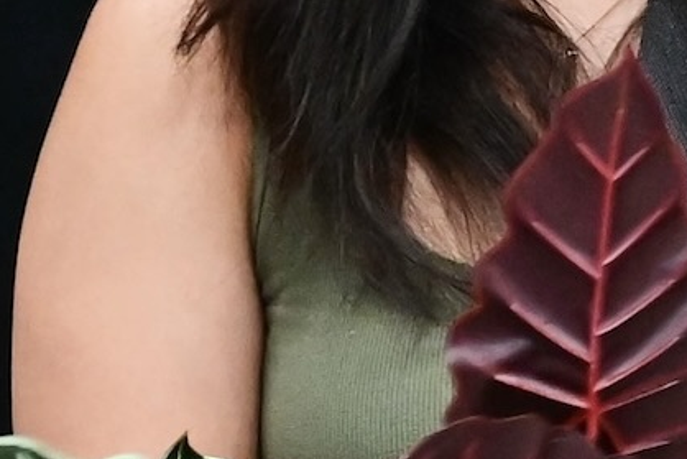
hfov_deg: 7.3
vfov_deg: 5.0
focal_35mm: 273
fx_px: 5211
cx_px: 1234
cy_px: 463
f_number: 5
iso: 6400
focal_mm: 46
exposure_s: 1/125
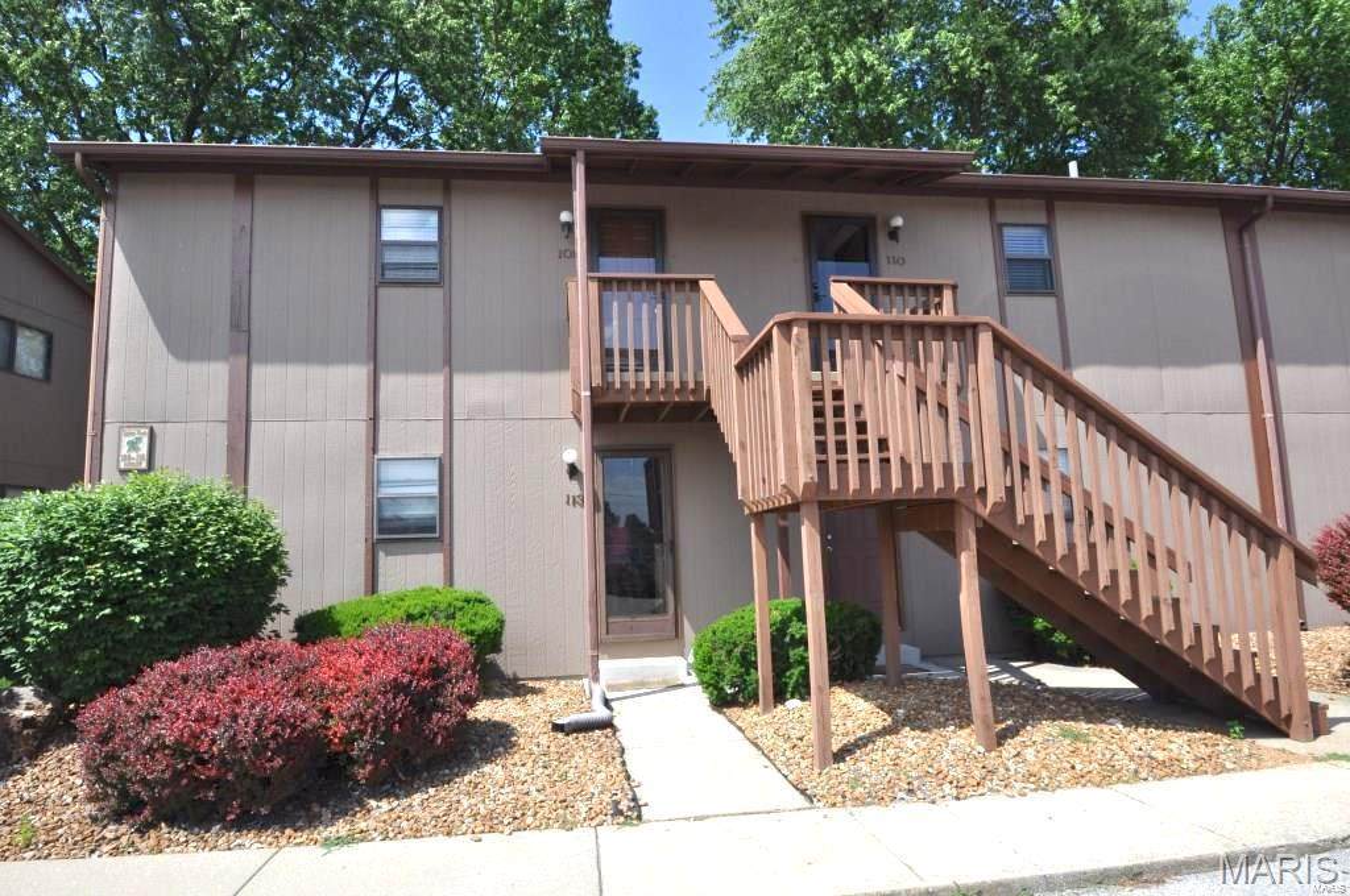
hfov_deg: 90.1
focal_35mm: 18
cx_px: 675
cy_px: 448
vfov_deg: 67.2
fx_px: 674
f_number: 8
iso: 200
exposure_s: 1/250
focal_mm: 12
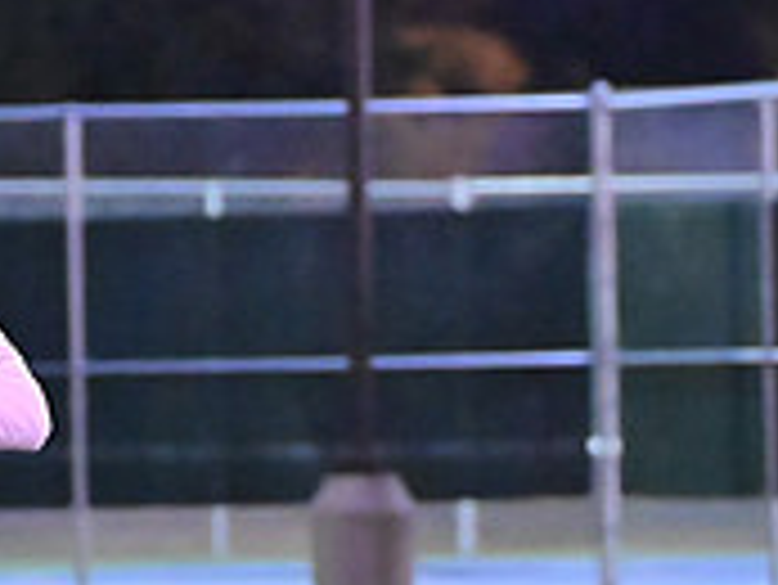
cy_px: 677
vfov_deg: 2.2
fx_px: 15226
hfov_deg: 2.9
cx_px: -67
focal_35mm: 677
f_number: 4
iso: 6400
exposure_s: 1/400
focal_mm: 140
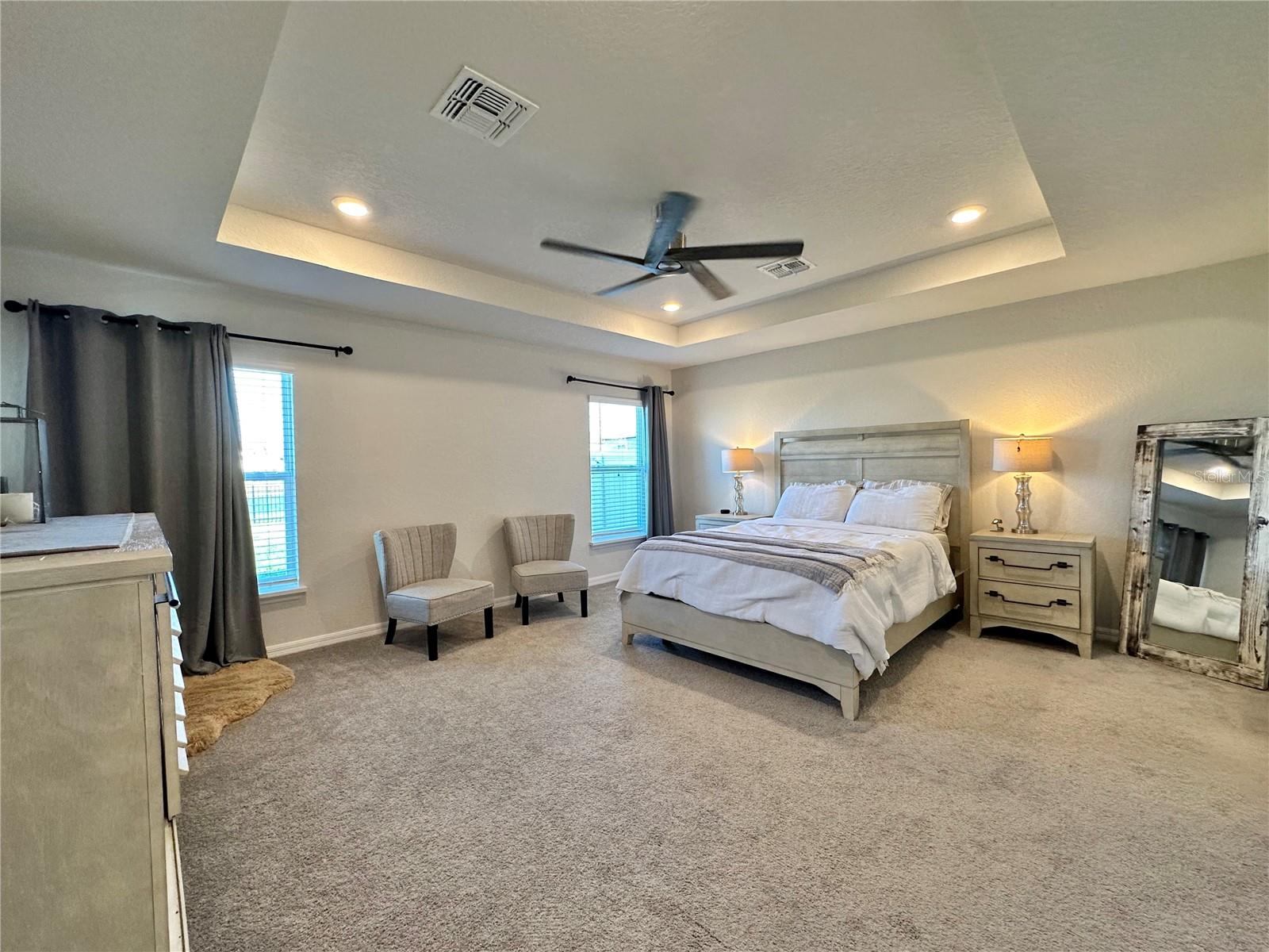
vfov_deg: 85.7
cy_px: 476
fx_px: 513
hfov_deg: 102.1
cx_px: 634
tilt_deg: -0.7
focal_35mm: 14
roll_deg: +0.8
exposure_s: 1/120
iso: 200
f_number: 2.2
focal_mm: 2.22
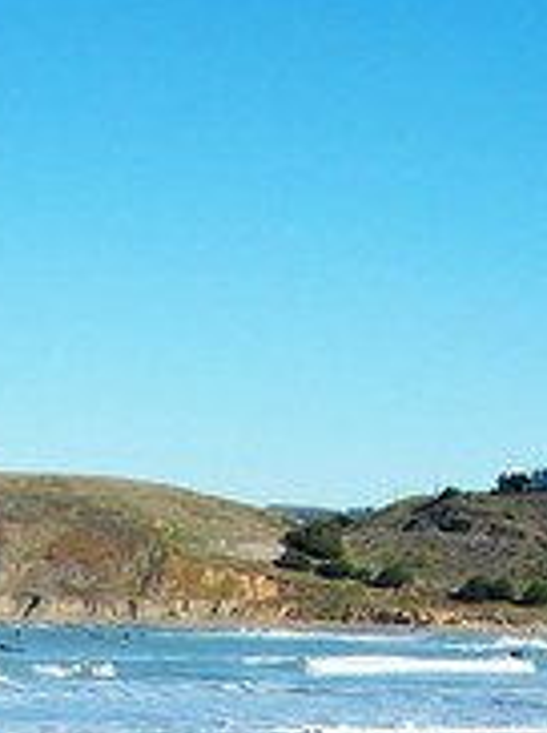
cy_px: 1178
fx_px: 2809
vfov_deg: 13.7
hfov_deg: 11.0
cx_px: 24
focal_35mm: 133
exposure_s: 1/640
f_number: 2.8
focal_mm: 7.8
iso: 64
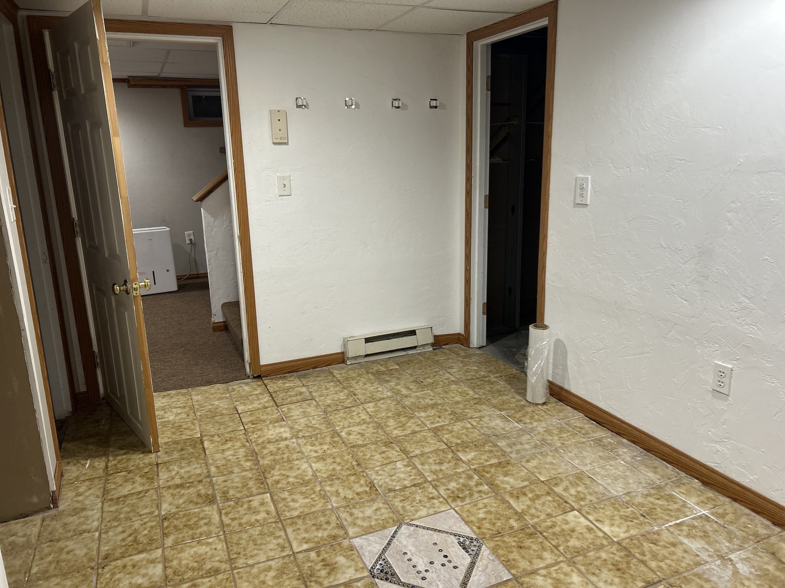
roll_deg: +2.2
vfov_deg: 53.1
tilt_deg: -14.6
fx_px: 590
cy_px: 294
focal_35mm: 26
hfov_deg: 67.3
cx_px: 392
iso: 160
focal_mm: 5.7
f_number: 1.5
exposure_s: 1/60
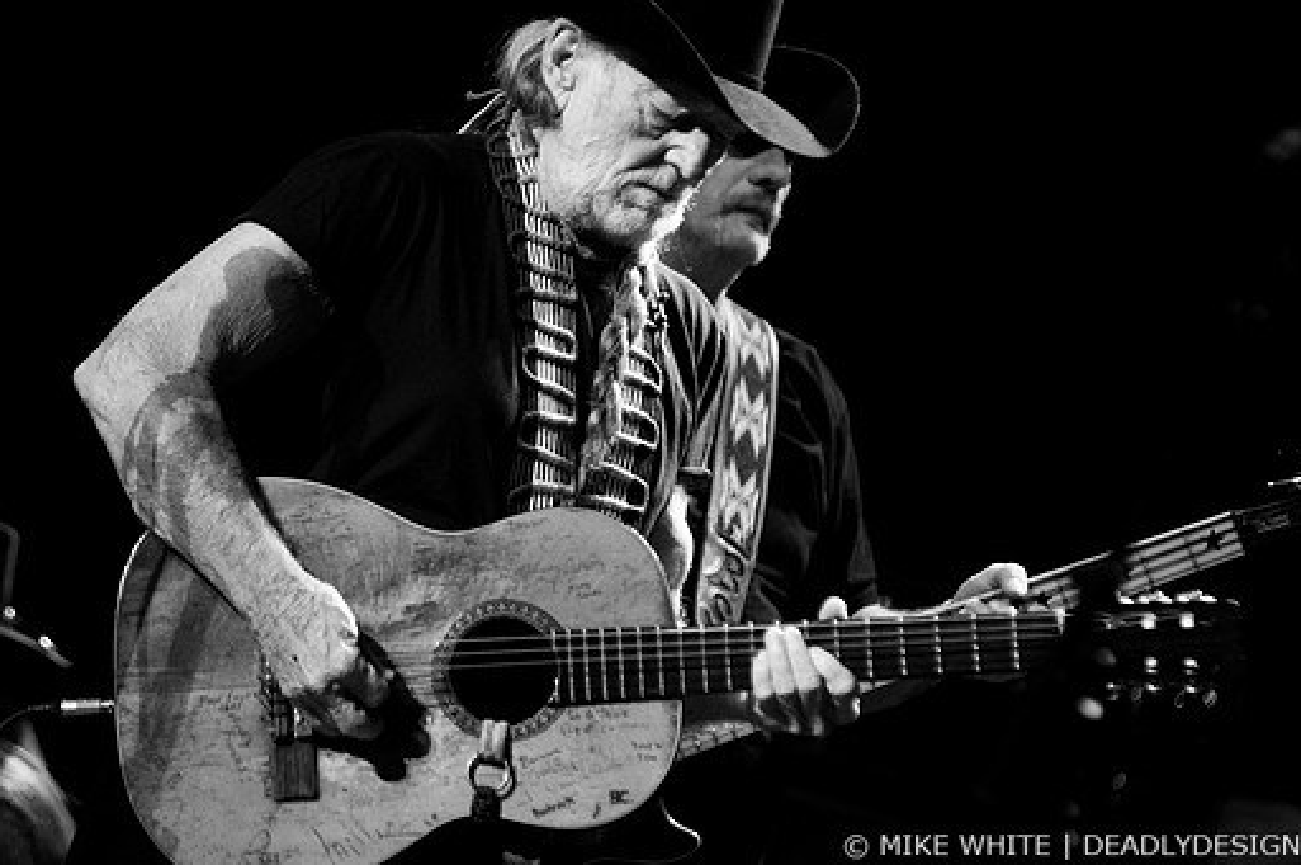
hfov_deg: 6.1
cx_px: 670
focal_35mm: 339
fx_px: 12239
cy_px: 379
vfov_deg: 4.0
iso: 800
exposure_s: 1/320
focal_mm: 200
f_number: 3.2
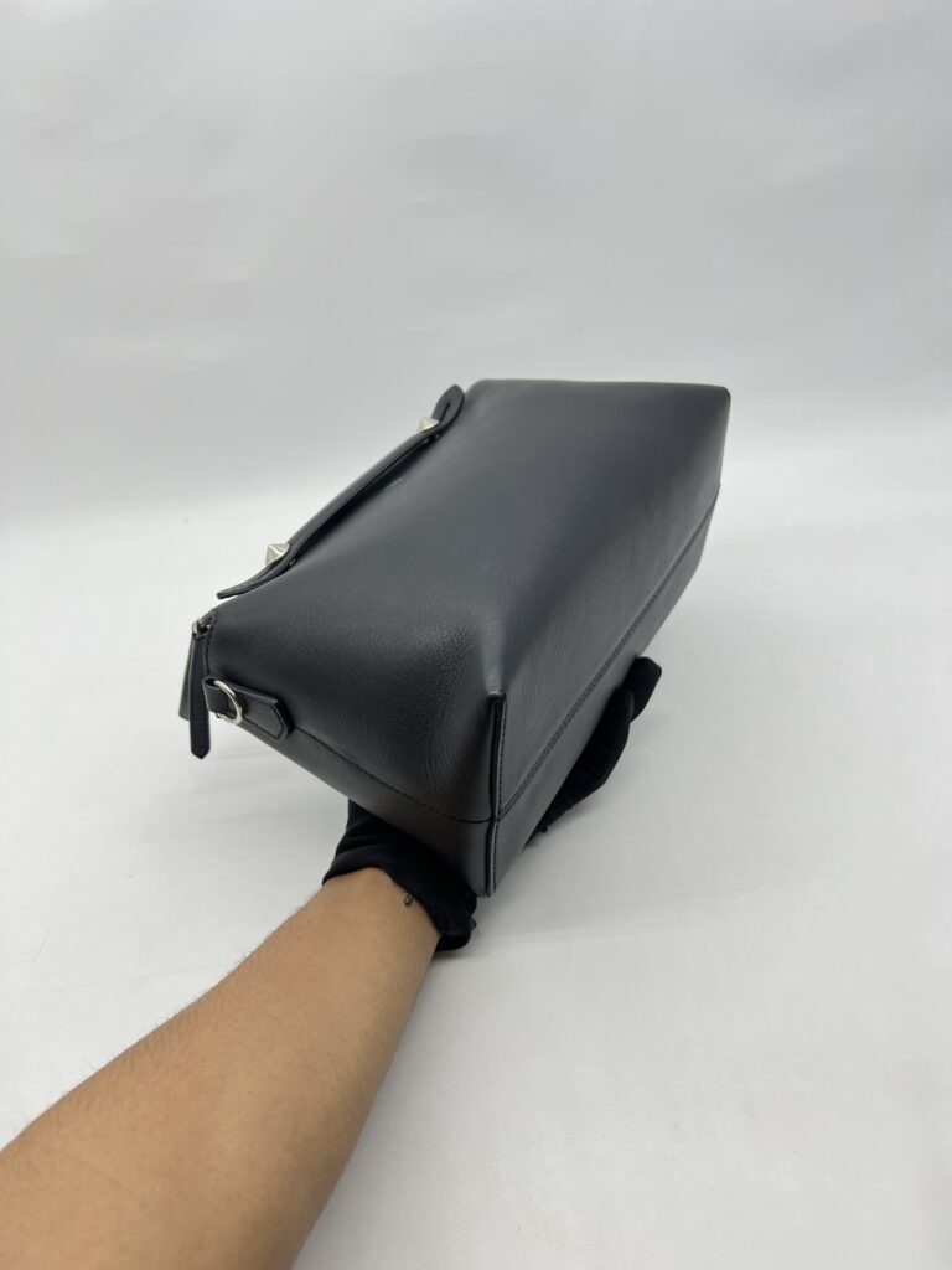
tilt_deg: -35.7
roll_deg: +7.4
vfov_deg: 67.3
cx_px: 476
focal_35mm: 26
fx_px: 953
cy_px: 635
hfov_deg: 53.1
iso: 32
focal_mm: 5.7
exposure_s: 1/100
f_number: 1.5
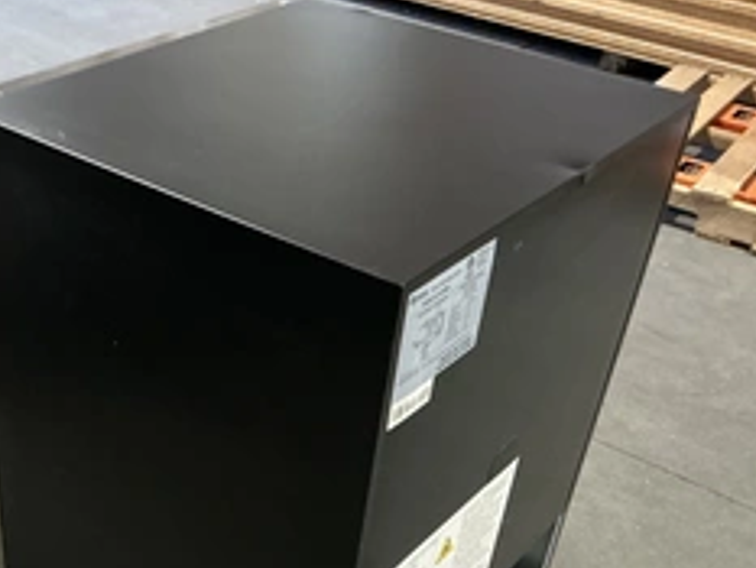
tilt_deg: -37.6
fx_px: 1049
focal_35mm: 48
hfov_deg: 38.5
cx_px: 182
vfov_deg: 29.5
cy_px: 467
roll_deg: -2.3
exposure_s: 1/55
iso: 320
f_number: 1.8
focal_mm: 3
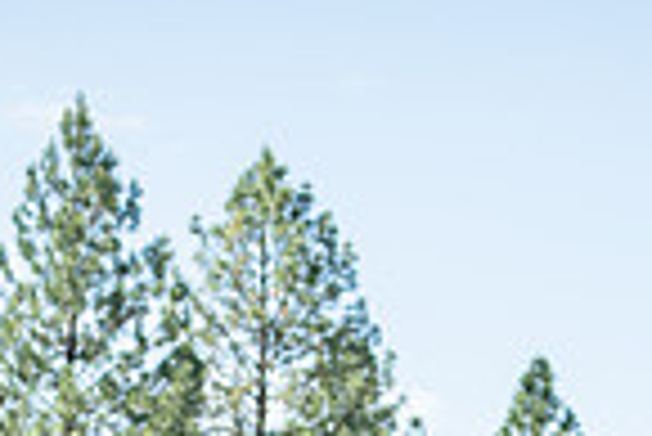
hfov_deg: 7.0
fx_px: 5366
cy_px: 703
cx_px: 373
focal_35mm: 296
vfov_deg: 4.6
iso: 160
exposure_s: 1/500
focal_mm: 74
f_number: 4
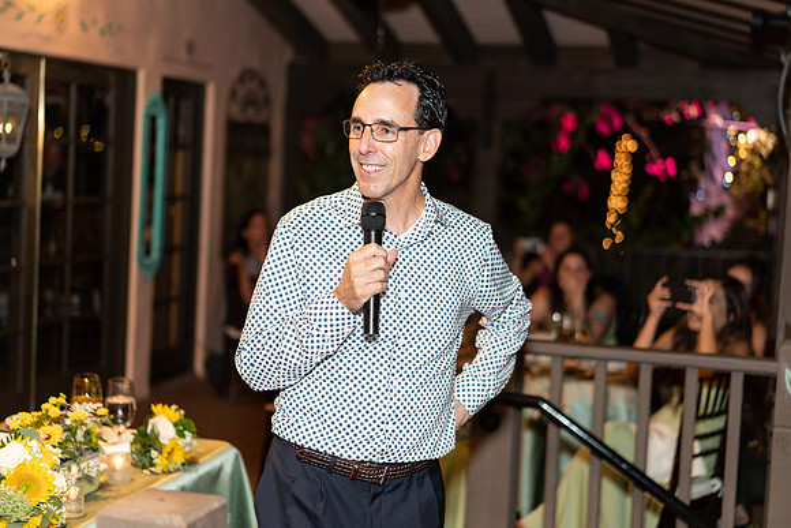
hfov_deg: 36.2
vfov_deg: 24.6
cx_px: 396
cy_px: 264
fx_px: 1209
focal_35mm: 55
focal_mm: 55
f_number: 2
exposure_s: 1/200
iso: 800
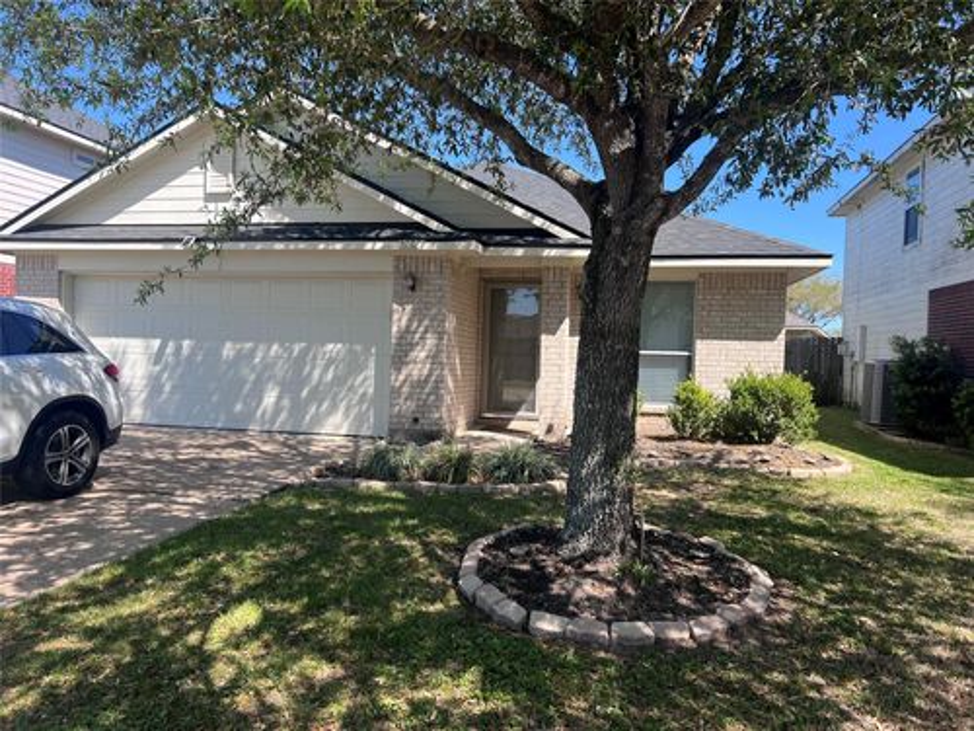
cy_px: 366
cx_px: 487
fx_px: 732
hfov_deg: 67.3
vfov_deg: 53.1
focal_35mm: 26
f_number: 1.5
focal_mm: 5.7
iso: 50
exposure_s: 1/1344
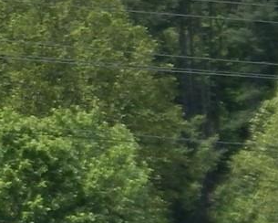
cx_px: -513
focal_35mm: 452
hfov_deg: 4.2
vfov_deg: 3.4
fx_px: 3719
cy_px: 304
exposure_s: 1/1000
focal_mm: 12.3
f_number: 4.1
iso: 125
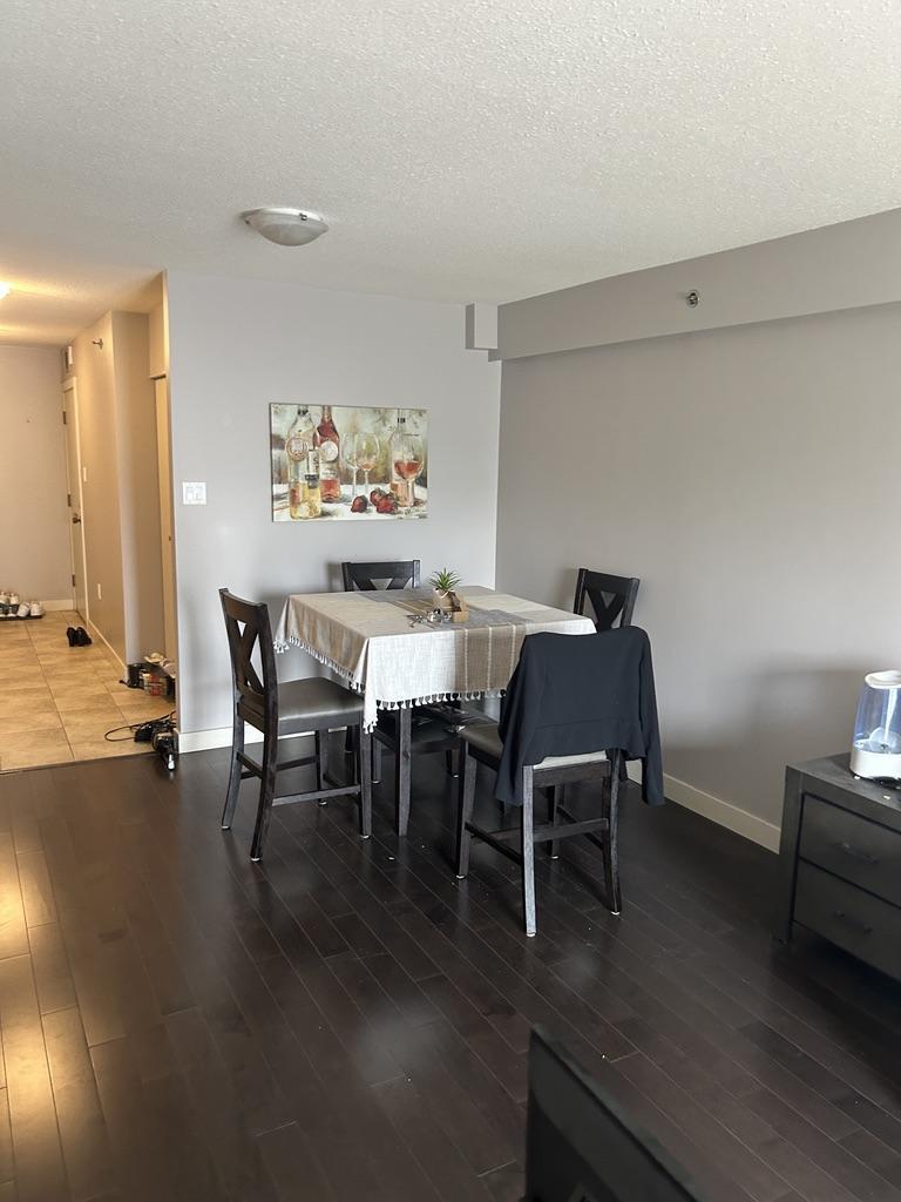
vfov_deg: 67.3
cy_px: 601
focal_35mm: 26
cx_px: 450
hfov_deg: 53.1
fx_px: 902
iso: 200
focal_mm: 5.7
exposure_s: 1/60
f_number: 1.5
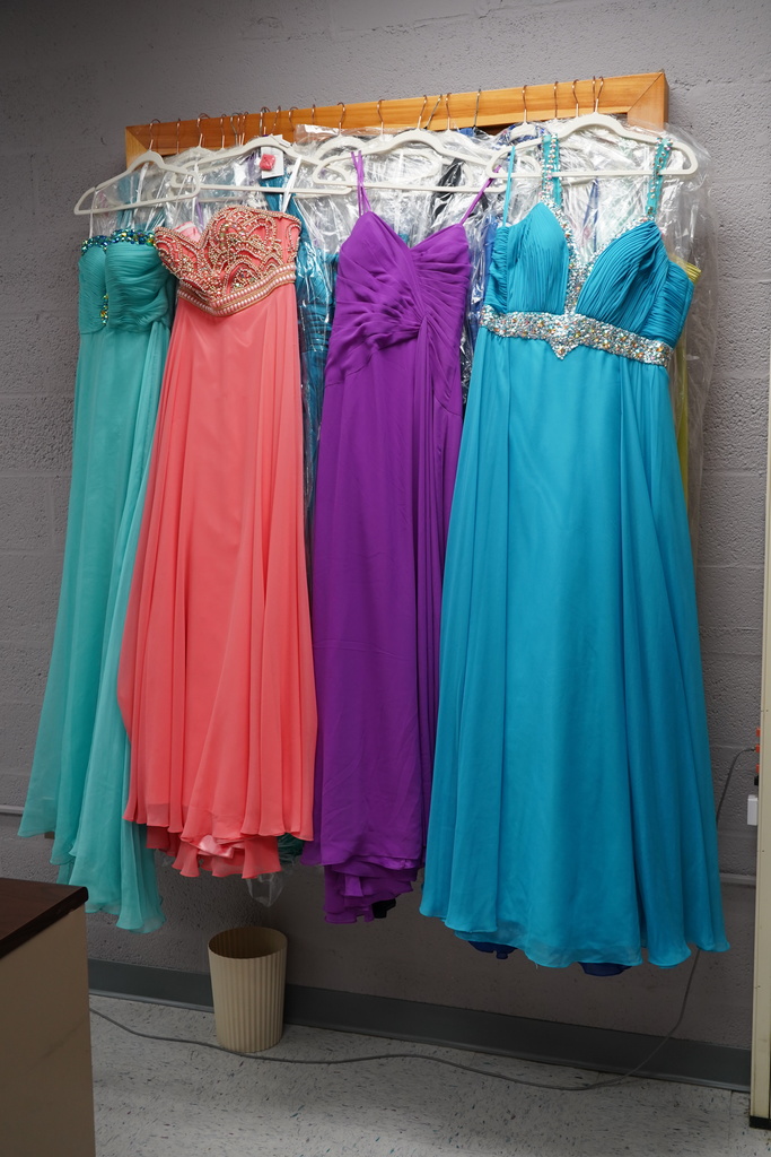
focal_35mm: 36
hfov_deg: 36.9
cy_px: 578
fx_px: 1156
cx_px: 386
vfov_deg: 53.1
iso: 1250
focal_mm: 36
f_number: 4
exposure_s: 1/160
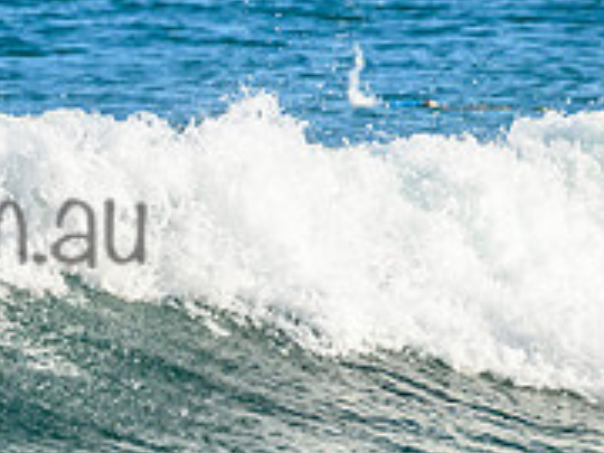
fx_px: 31826
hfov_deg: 1.1
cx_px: -208
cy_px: 186
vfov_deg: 0.8
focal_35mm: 1824
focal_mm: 590
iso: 1400
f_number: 11
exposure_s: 1/2000
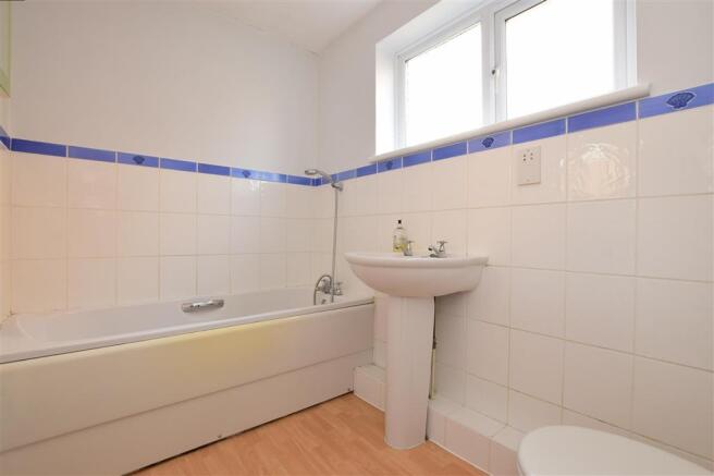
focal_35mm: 15
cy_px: 238
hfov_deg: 100.4
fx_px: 297
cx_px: 357
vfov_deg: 77.3
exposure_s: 1/10
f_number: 11
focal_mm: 10
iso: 400
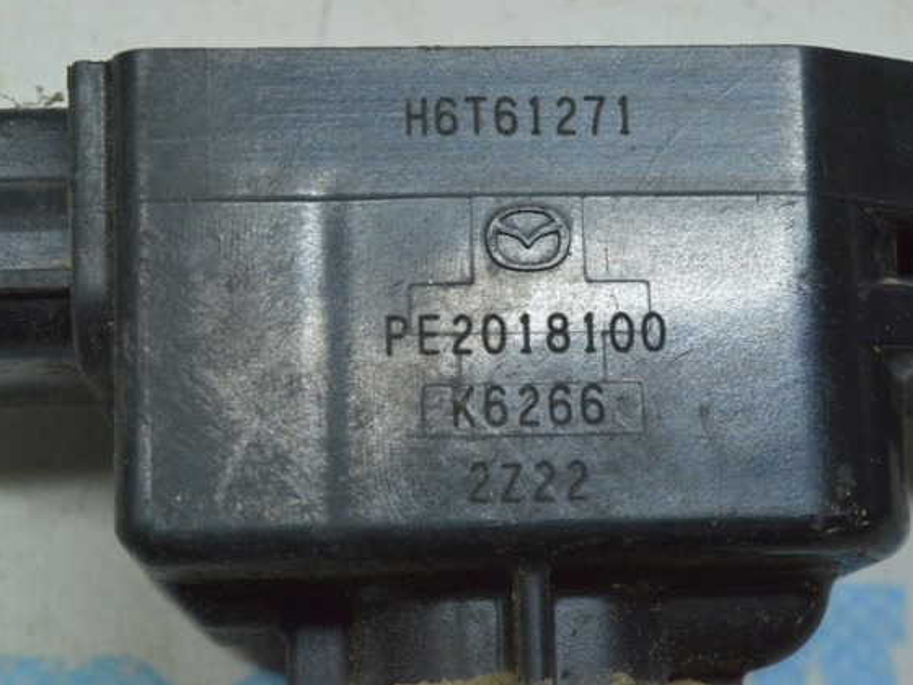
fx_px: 2388
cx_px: 466
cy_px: 343
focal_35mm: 91
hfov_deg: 21.6
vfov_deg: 16.3
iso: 5000
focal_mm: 55
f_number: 16
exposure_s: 1/80
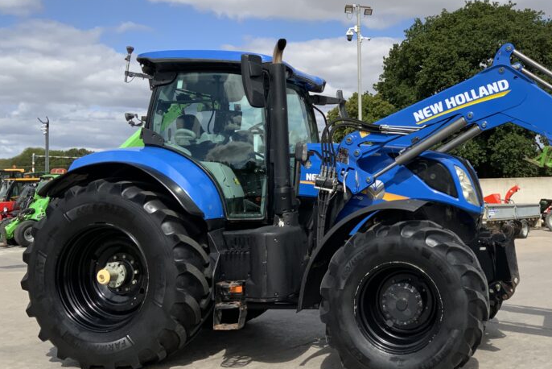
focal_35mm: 45
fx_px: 690
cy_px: 156
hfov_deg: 42.6
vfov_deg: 29.8
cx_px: 396
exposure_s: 1/2427
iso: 20
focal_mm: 3
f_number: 1.8
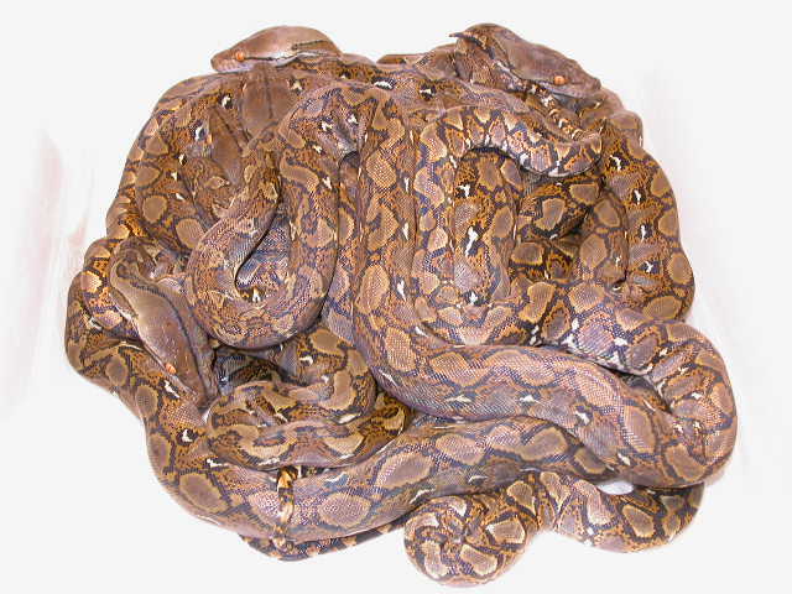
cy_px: 297
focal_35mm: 56
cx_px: 396
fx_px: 1281
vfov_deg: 26.1
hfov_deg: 34.3
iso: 100
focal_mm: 11.6
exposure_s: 1/60.3
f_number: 3
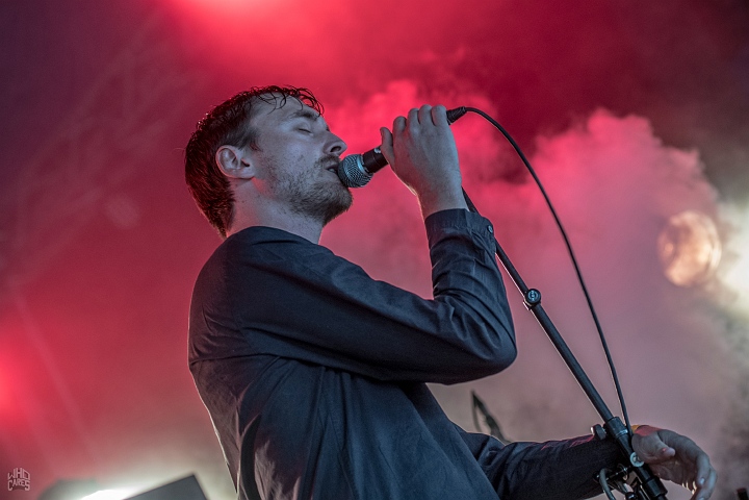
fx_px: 2340
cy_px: 250
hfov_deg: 18.2
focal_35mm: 112
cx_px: 374
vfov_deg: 12.2
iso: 800
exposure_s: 1/100
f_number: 2.8
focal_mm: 75
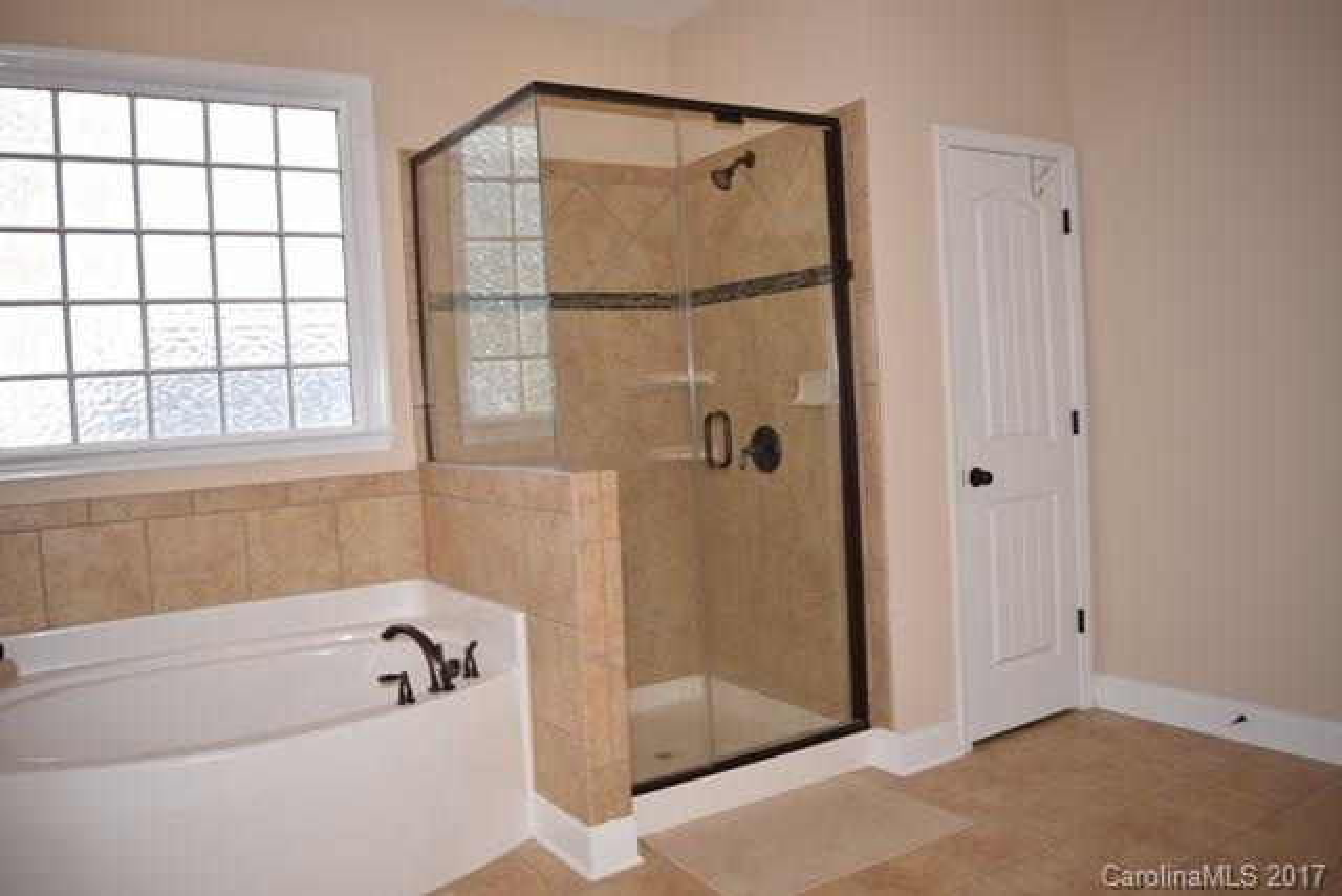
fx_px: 1007
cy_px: 448
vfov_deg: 48.0
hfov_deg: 67.4
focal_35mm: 27
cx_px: 671
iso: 100
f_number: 3.5
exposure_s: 1/60
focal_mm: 18
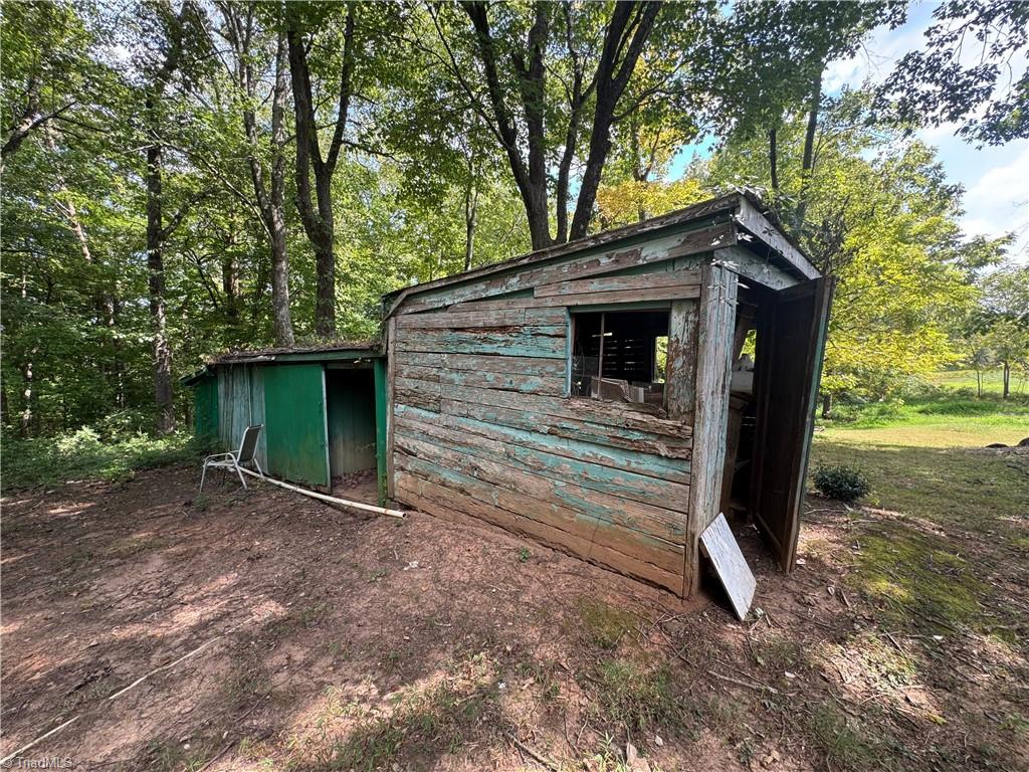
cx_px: 514
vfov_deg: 85.7
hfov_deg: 102.1
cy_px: 386
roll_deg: +0.0
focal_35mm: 14
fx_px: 416
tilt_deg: -3.5
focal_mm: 2.22
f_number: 2.2
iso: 40
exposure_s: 1/99
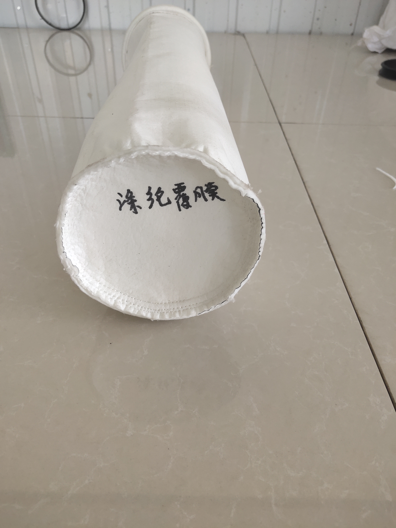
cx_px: 198
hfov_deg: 48.2
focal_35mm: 29
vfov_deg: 61.7
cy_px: 264
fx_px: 442
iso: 166
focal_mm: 4.27
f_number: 1.8
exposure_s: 1/100
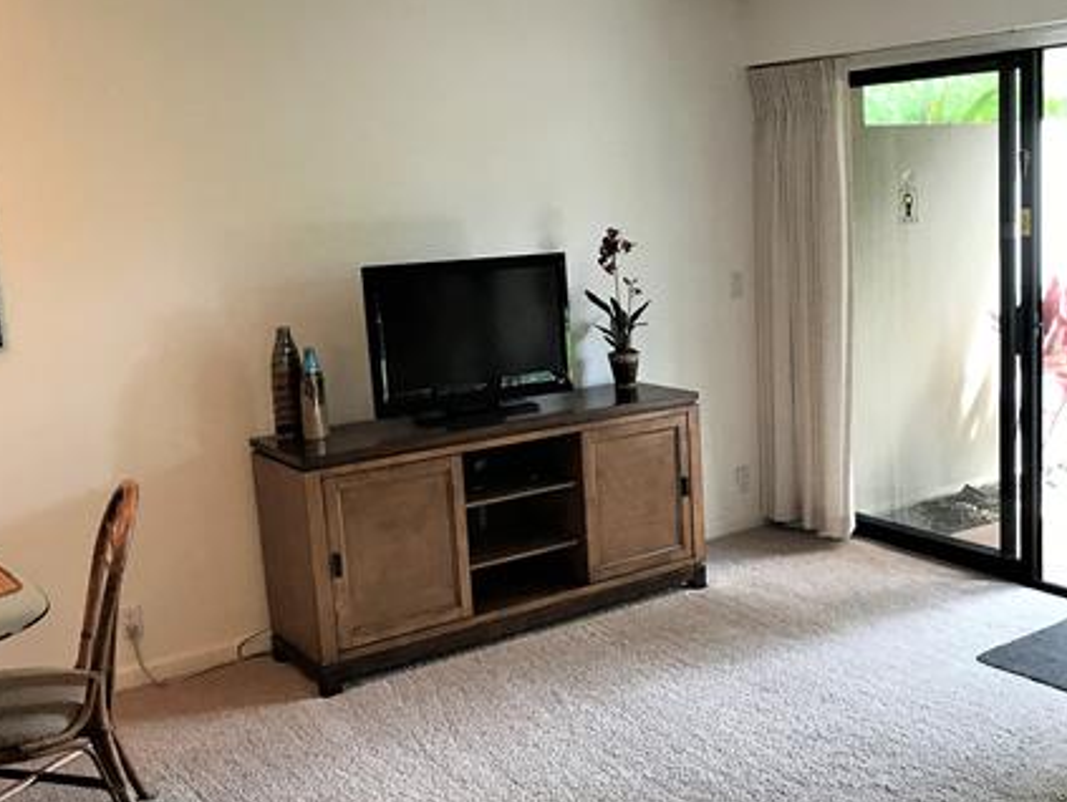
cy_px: 445
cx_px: 724
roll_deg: +2.7
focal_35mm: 41
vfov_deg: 35.1
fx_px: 1265
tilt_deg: -10.7
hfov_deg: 45.0
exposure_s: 1/30
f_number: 1.8
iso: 40
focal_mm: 3.99
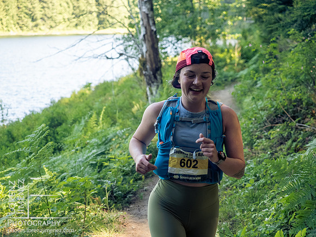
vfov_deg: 18.4
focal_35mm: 80
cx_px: 158
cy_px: 118
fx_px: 730
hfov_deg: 24.4
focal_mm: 40
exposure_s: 1/1000
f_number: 2.8
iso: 1600
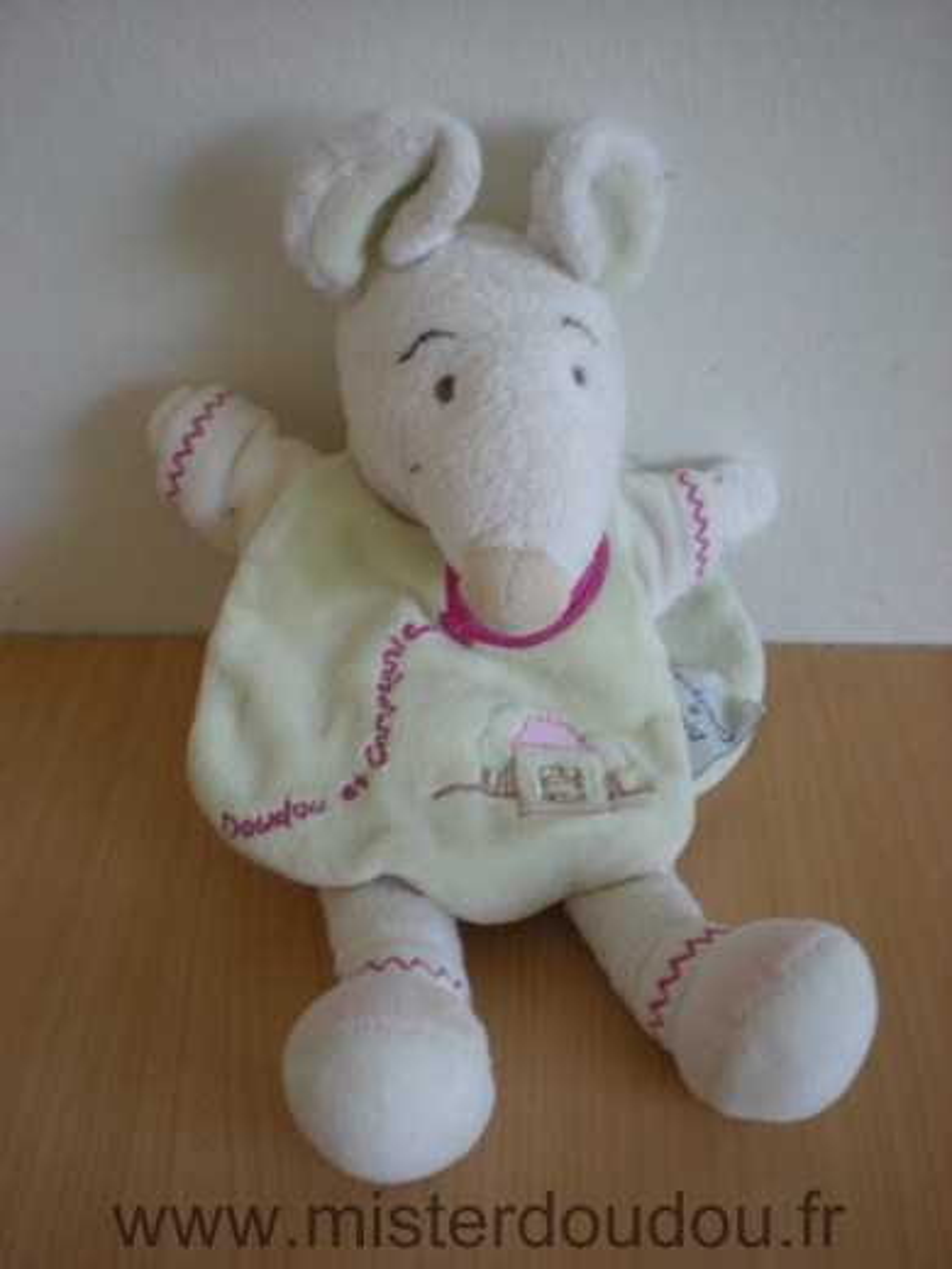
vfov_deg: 49.0
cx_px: 476
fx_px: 1393
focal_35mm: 38
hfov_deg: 37.7
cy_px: 634
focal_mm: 6.3
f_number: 3.1
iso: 64
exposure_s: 1/20.6
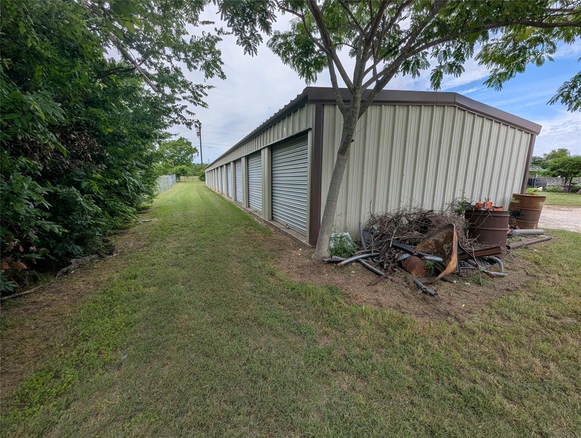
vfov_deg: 90.1
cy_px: 219
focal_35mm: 13
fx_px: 219
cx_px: 290
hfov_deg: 106.1
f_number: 2.2
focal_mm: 1.95
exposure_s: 1/1818
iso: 50
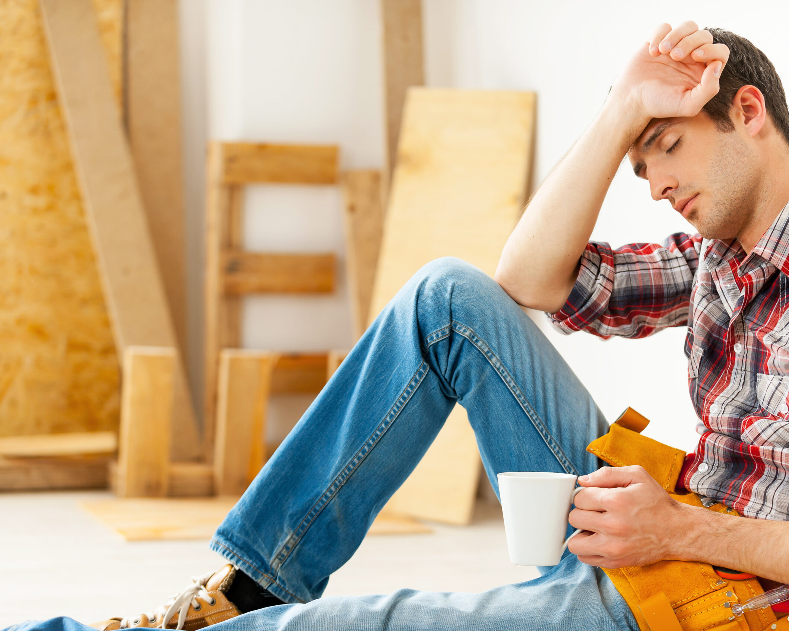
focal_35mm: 102
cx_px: 441
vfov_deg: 15.1
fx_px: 2382
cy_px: 316
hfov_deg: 18.8
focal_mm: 90
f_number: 2.8
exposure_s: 1/125
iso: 320
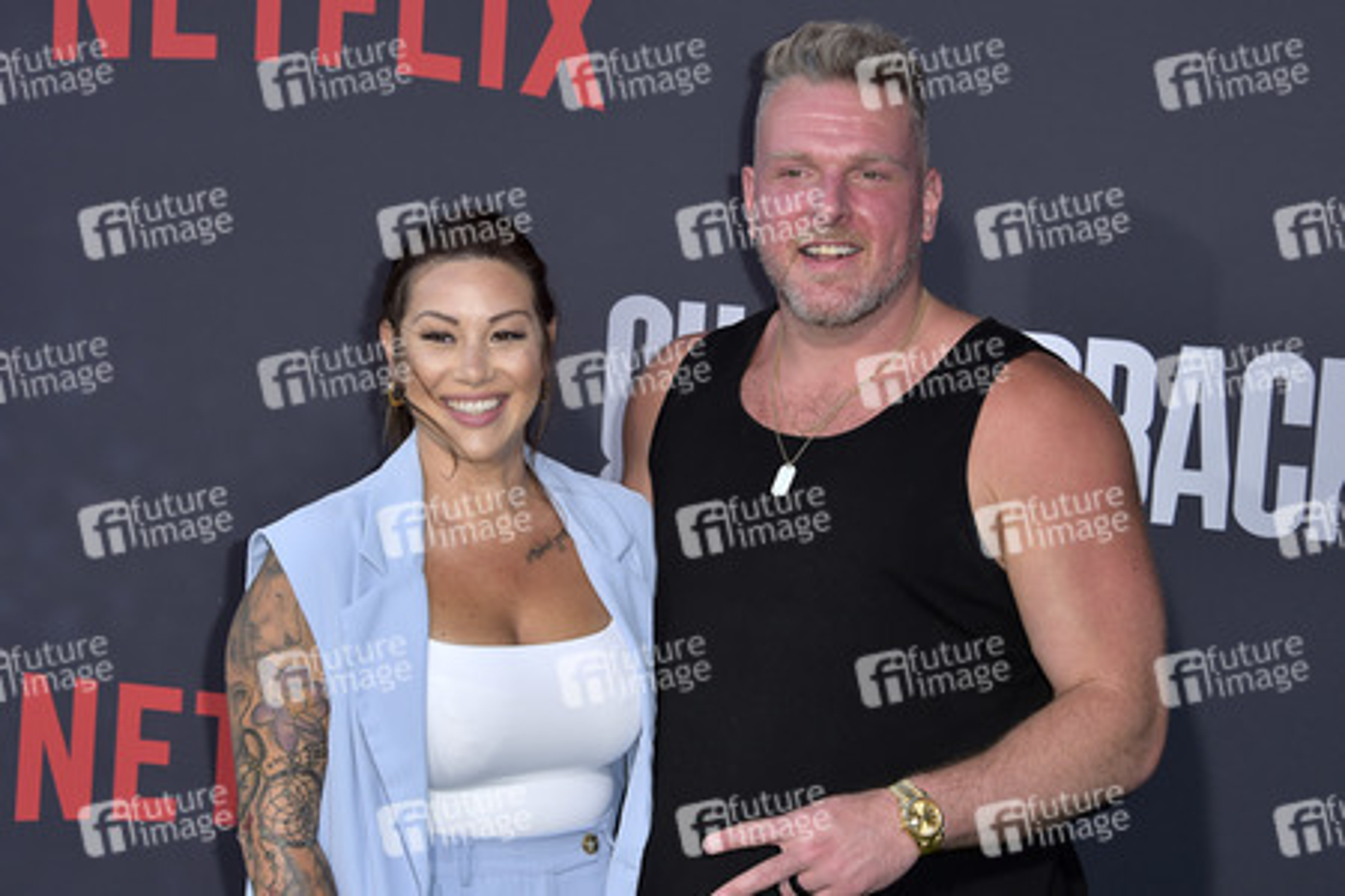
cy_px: 448
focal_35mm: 98
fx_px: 3661
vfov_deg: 14.0
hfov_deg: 20.8
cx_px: 672
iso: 320
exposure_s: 1/250
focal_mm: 98
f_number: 6.3
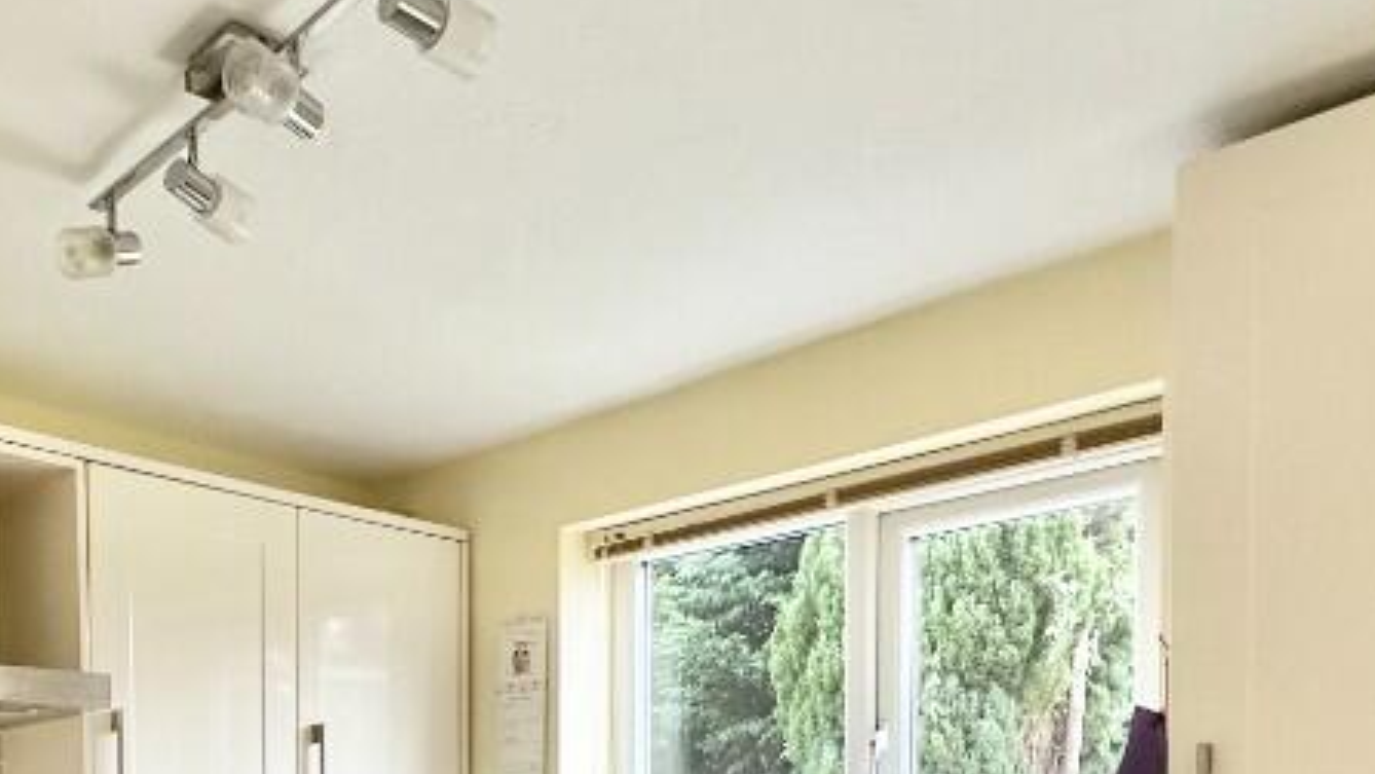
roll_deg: +0.6
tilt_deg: -0.8
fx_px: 1276
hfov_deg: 53.9
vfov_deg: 29.7
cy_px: 888
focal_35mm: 35
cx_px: 333
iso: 320
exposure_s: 1/99
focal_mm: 2.22
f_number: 2.2
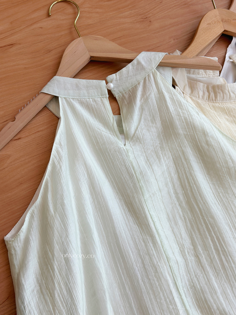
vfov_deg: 39.7
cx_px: 118
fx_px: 436
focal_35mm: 48
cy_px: 158
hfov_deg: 30.3
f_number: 1.78
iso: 64
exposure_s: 1/135
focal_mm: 6.86
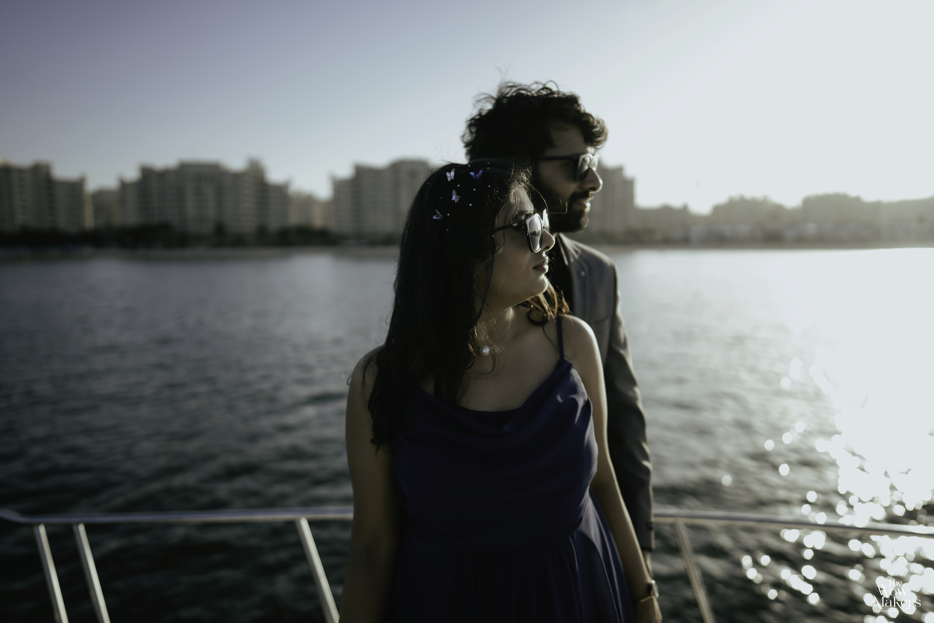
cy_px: 312
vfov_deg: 53.1
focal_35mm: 24
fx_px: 623
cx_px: 467
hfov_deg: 73.7
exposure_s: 1/2000
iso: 50
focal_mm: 24
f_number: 1.4
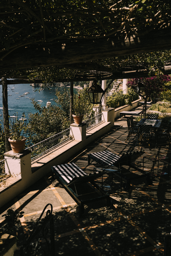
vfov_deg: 53.9
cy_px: 128
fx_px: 252
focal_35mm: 35
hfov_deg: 37.5
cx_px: 86
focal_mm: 35.4
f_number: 11
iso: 250
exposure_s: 1/400
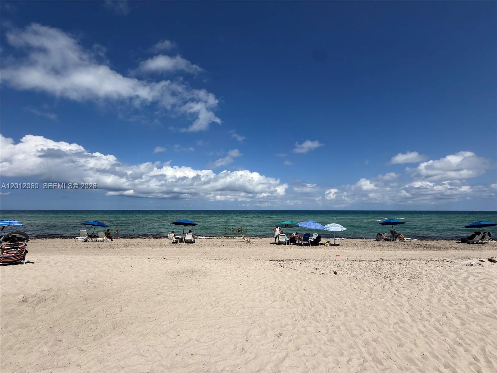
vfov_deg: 85.7
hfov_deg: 102.1
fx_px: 201
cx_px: 248
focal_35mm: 14
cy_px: 186
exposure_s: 1/5155
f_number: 2.2
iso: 50
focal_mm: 2.22
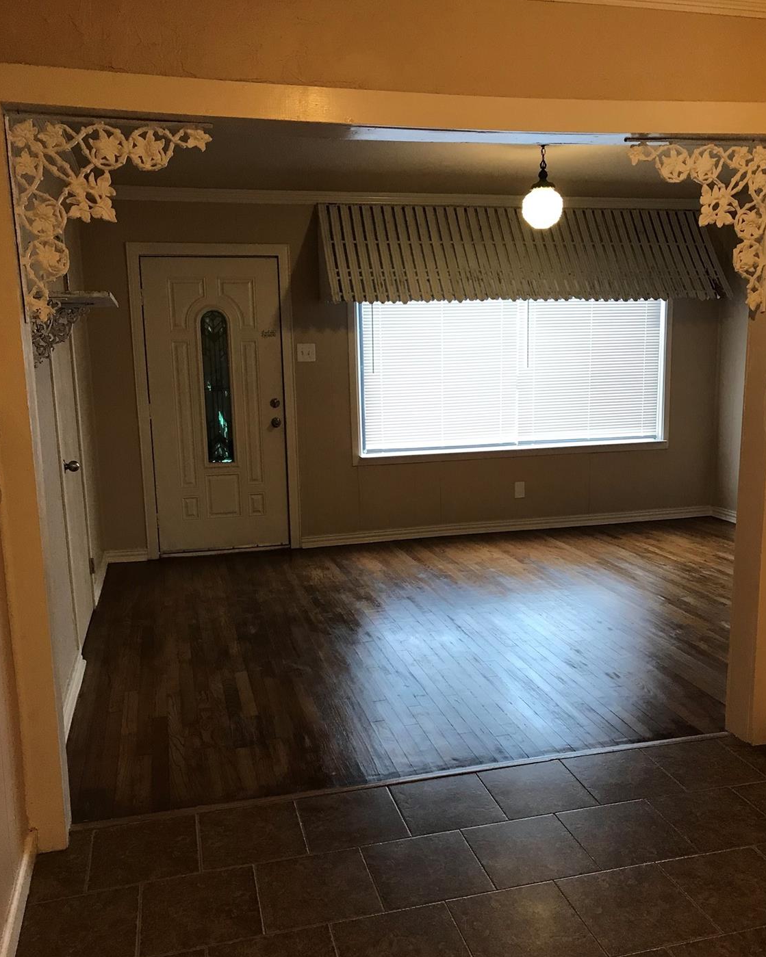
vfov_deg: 58.7
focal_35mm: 30
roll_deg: +1.2
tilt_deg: -11.0
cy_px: 514
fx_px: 850
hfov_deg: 48.5
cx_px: 379
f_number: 1.8
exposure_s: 1/30
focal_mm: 3.99
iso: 40
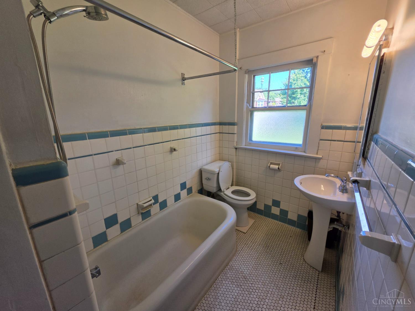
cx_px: 208
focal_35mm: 13
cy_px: 156
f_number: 1.9
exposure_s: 1/120
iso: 40
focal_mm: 2.2
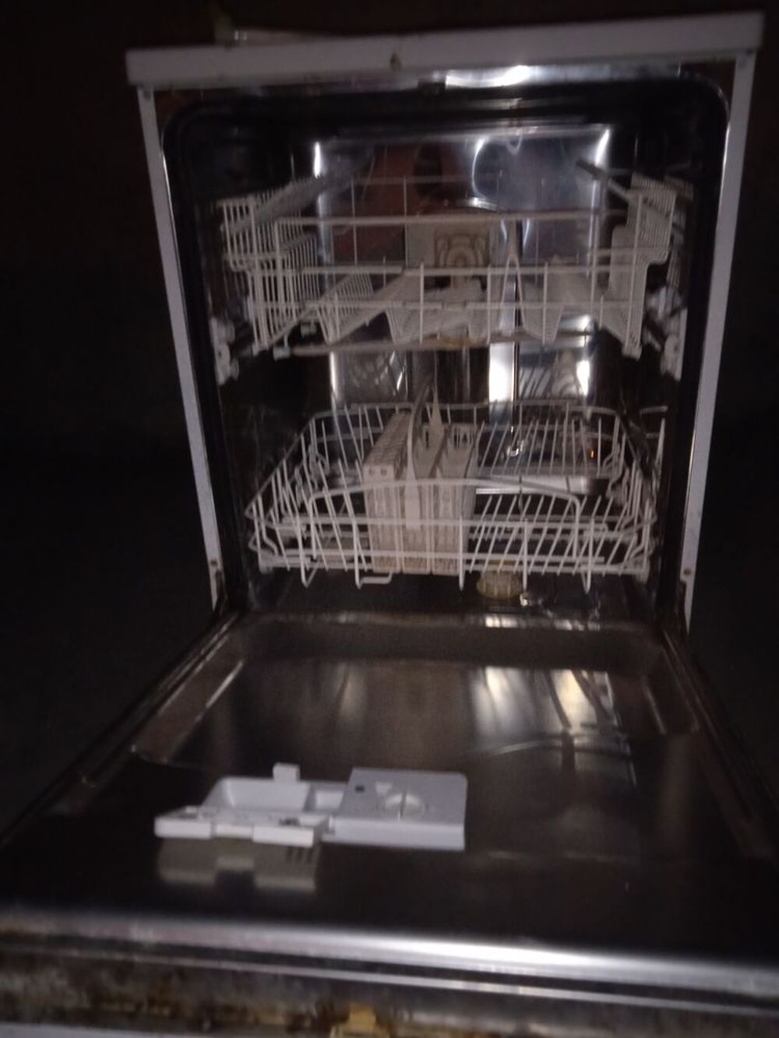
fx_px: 840
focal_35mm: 28
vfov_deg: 63.4
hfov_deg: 49.8
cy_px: 519
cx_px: 390
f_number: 2.2
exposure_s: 1/14.3
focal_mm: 3.43
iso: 1100
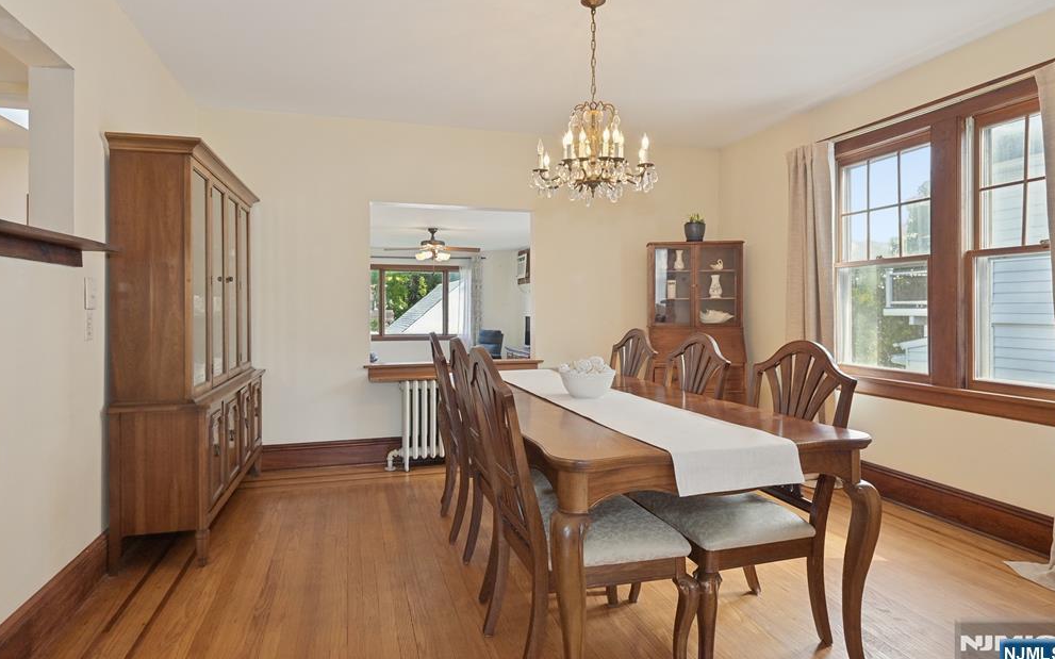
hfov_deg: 85.1
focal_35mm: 20
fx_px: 575
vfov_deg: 59.6
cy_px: 306
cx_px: 518
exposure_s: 1/50
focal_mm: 19
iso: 320
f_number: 6.3
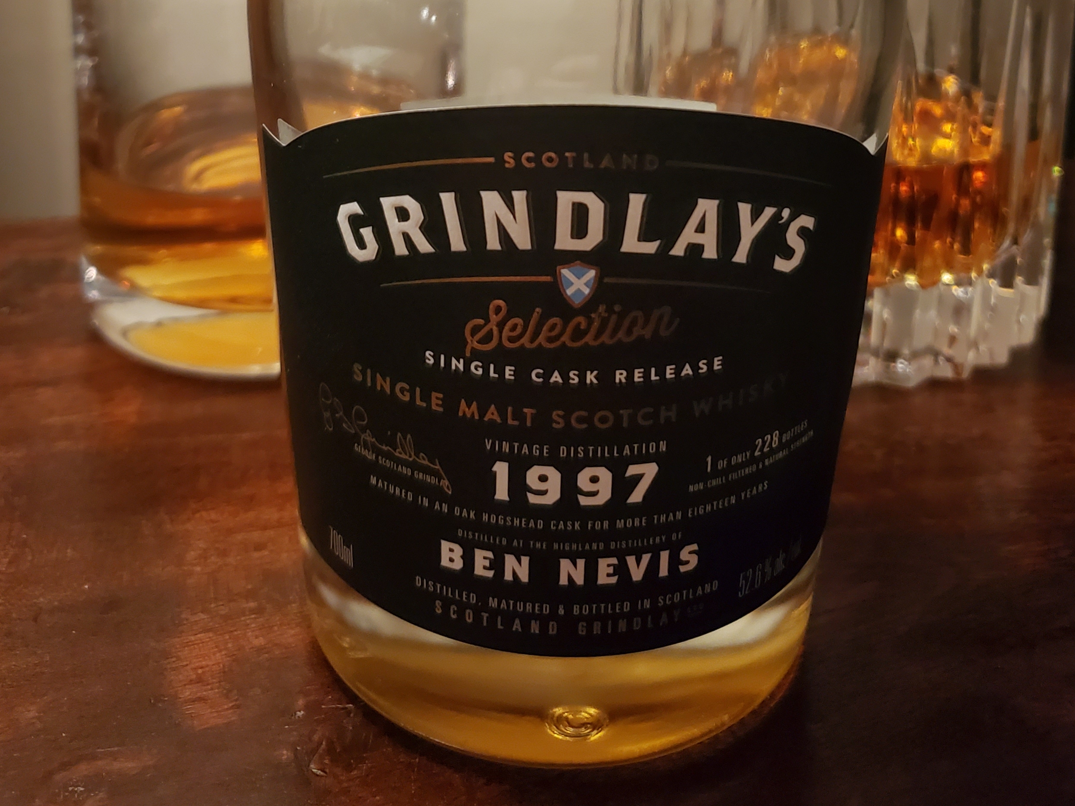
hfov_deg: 44.8
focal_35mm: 42
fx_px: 1304
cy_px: -46
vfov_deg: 31.1
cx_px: 534
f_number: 1.5
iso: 250
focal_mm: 4.3
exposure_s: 1/40
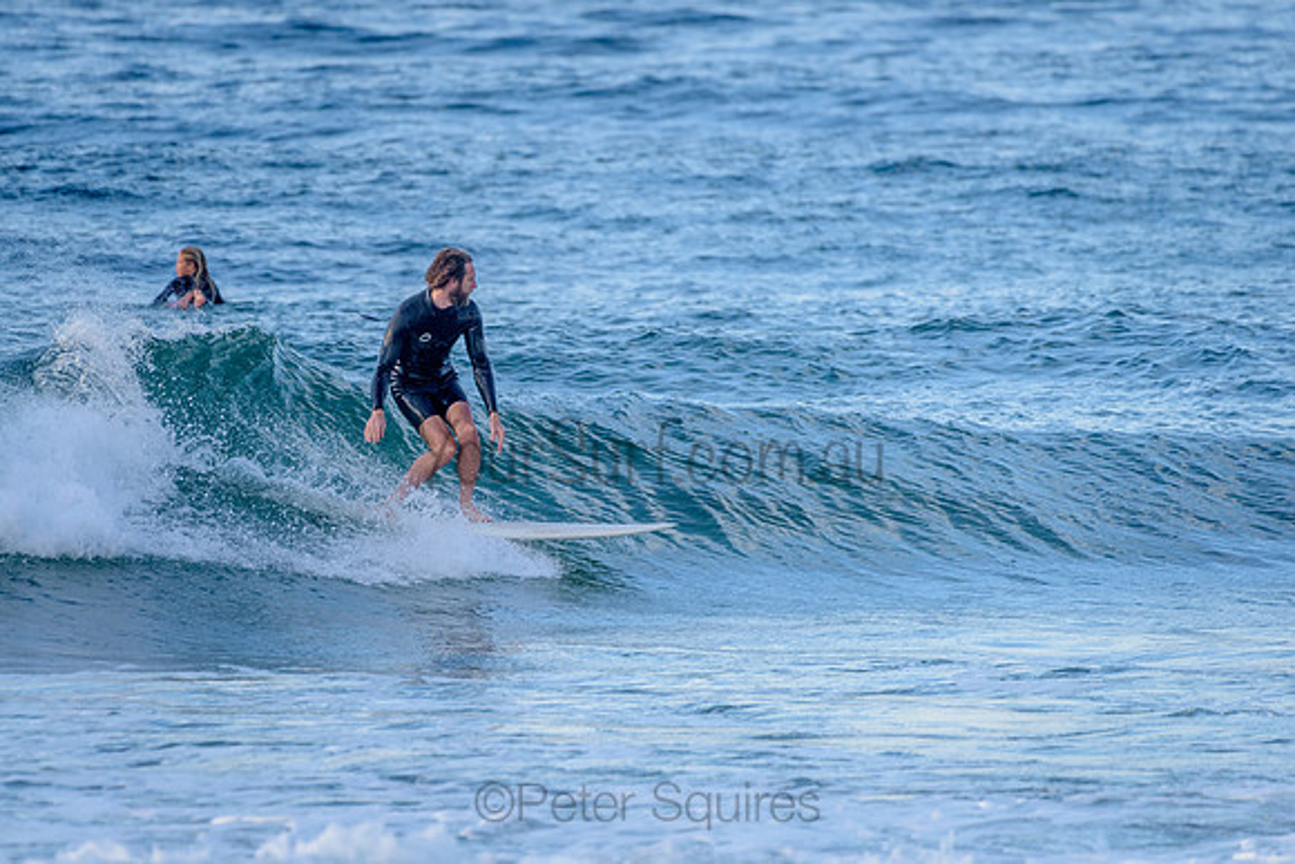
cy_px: 445
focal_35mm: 613
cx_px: 501
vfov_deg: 2.2
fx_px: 22054
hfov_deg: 3.4
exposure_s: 1/1250
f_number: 5.6
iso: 400
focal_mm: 500
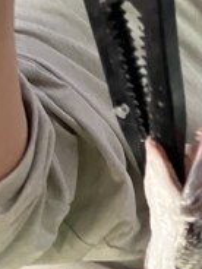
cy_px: 186
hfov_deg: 11.7
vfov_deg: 16.1
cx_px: 290
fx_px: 949
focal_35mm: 122
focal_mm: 3.99
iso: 320
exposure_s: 1/48
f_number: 1.8
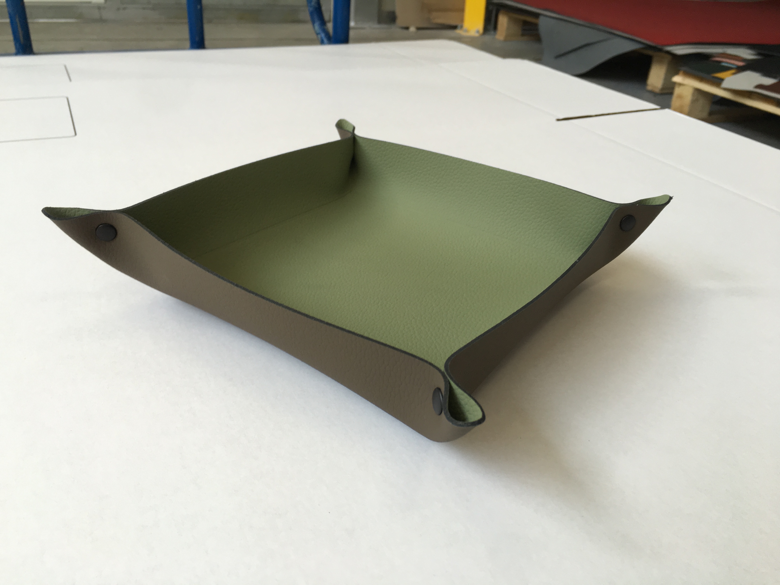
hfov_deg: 61.7
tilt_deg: -28.4
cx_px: 390
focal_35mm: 29
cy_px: 292
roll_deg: -4.2
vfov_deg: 48.2
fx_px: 653
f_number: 2.2
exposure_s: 1/100
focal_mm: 4.15
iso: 40
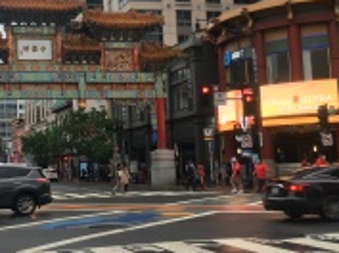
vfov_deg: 24.3
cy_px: 100
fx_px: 586
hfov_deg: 31.5
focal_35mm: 60
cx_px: 75
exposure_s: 1/129
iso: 25
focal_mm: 4.15
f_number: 2.2
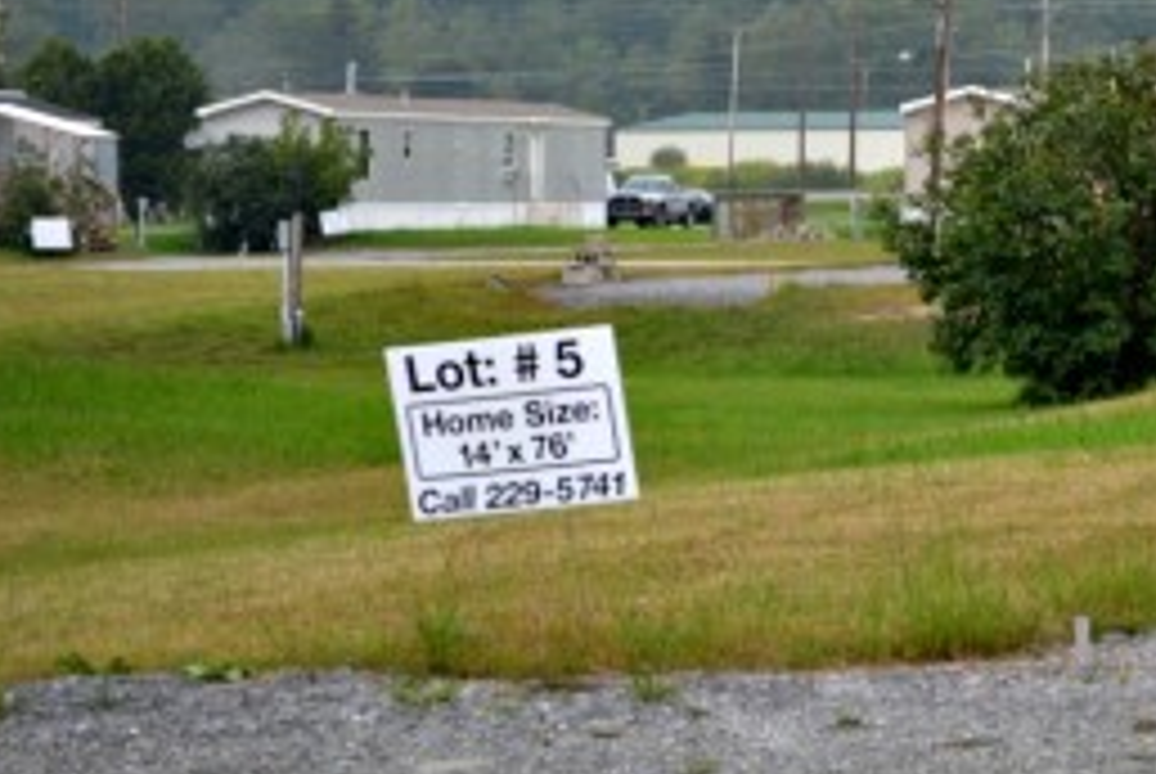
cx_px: 1111
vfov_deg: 8.6
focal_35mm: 160
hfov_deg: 12.7
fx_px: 5143
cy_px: 277
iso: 560
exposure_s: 1/60
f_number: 5.6
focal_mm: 55
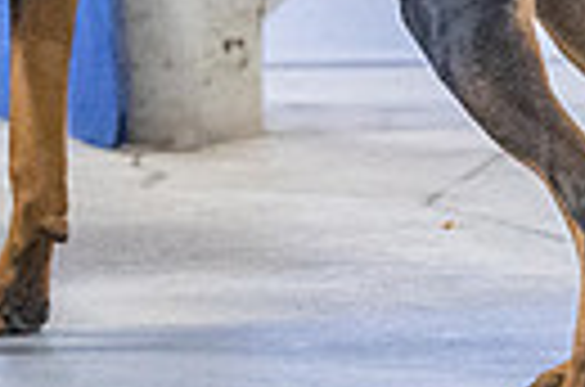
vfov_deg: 1.4
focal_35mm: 1001
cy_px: -585
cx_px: -178
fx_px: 16227
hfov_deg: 2.1
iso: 6400
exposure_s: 1/320
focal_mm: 192
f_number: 3.5
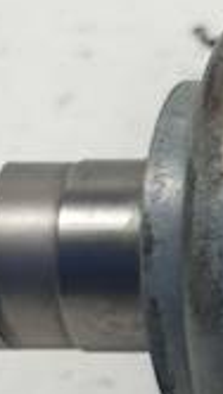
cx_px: 970
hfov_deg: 4.5
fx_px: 2562
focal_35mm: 245
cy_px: 323
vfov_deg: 8.8
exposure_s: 1/229
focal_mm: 4.3
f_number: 2.4
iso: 50
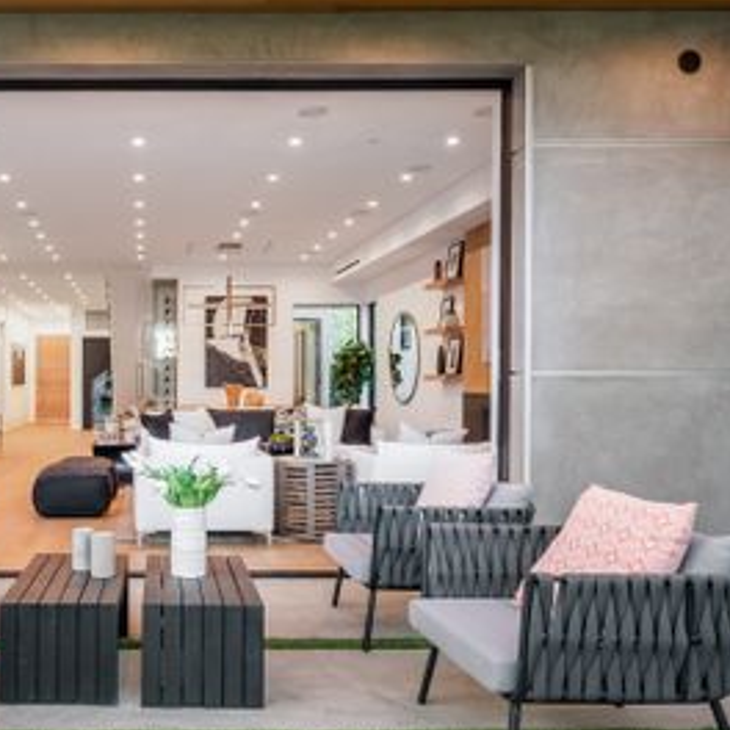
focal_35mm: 33
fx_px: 787
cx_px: 138
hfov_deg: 46.9
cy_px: 397
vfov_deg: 49.7
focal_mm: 20
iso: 320
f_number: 8
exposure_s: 1/30
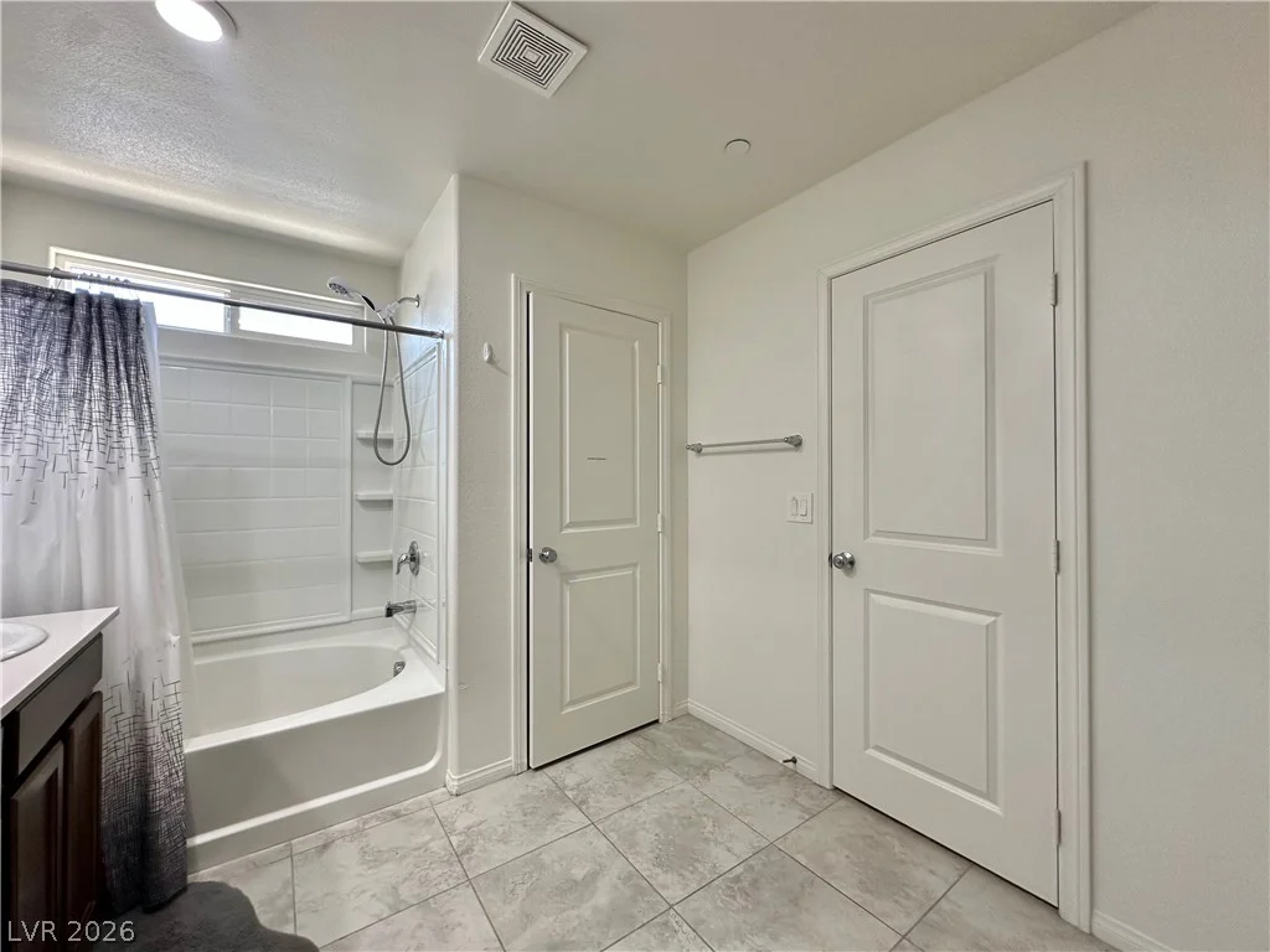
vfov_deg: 85.7
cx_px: 635
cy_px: 476
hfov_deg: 102.1
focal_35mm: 14
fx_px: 514
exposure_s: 1/120
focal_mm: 2.22
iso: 160
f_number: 2.2
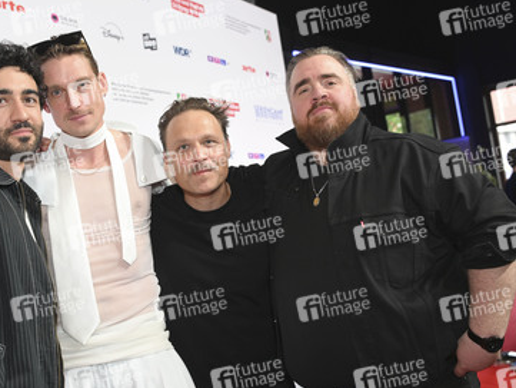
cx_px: 209
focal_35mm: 42
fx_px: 626
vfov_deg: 34.4
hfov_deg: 44.6
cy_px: 198
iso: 1250
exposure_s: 1/200
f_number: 4
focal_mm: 35
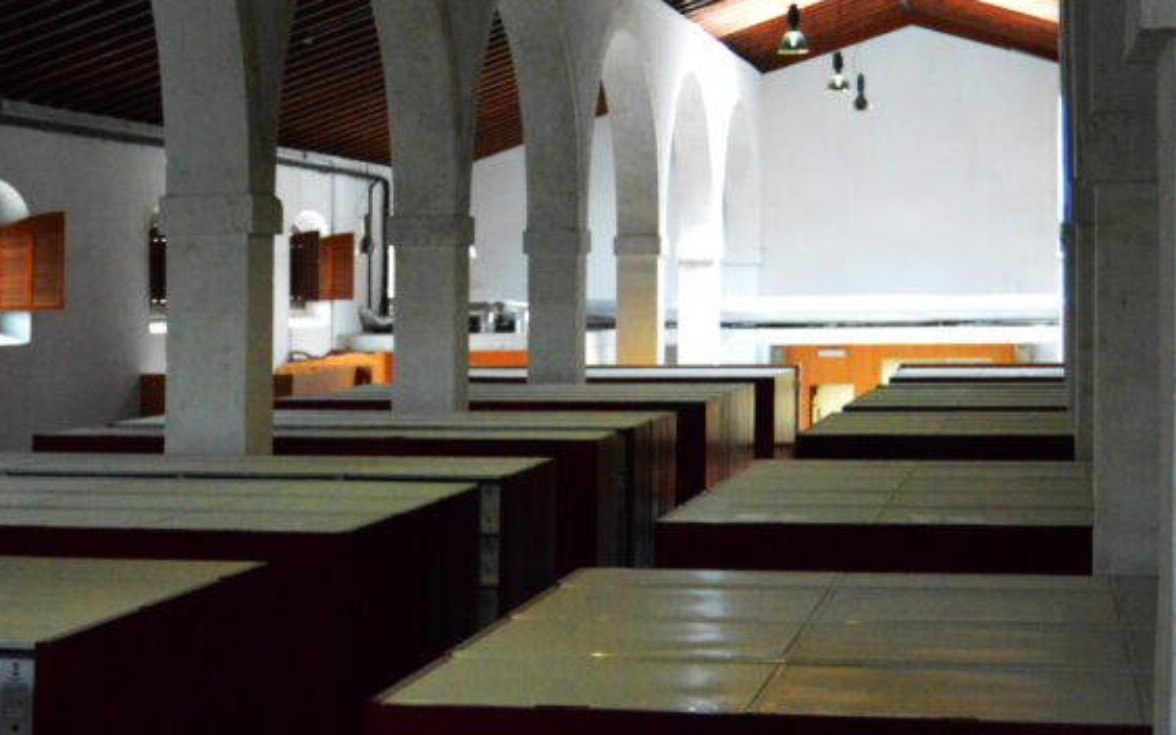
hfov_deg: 28.2
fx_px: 2307
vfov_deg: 17.8
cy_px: 45
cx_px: 287
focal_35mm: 72
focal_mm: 26
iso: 6400
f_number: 4
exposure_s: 1/200
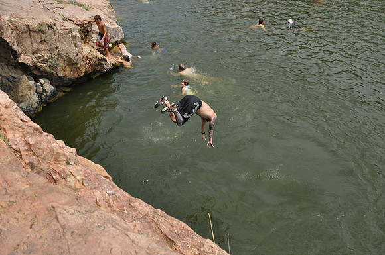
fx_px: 384
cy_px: 128
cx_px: 192
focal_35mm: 36
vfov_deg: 36.8
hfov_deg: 53.2
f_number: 8
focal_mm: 24
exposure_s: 1/500
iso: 200
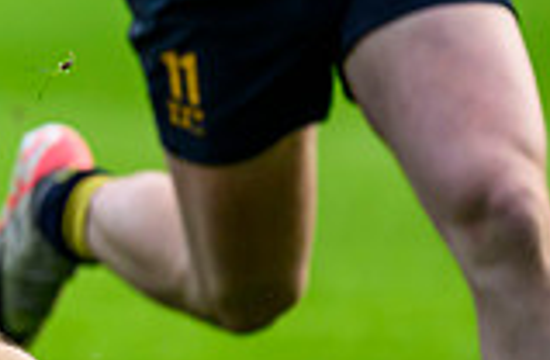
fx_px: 25365
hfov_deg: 1.2
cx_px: -550
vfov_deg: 0.8
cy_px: -159
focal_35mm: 1670
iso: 1600
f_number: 3.5
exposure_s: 1/2000
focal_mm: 400
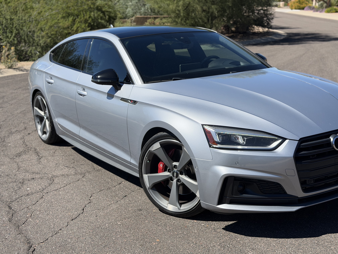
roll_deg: +1.3
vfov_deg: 30.3
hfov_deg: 39.7
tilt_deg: -15.5
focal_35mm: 48
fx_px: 469
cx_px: 169
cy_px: 127
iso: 100
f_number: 1.78
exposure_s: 1/6536
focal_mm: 6.76
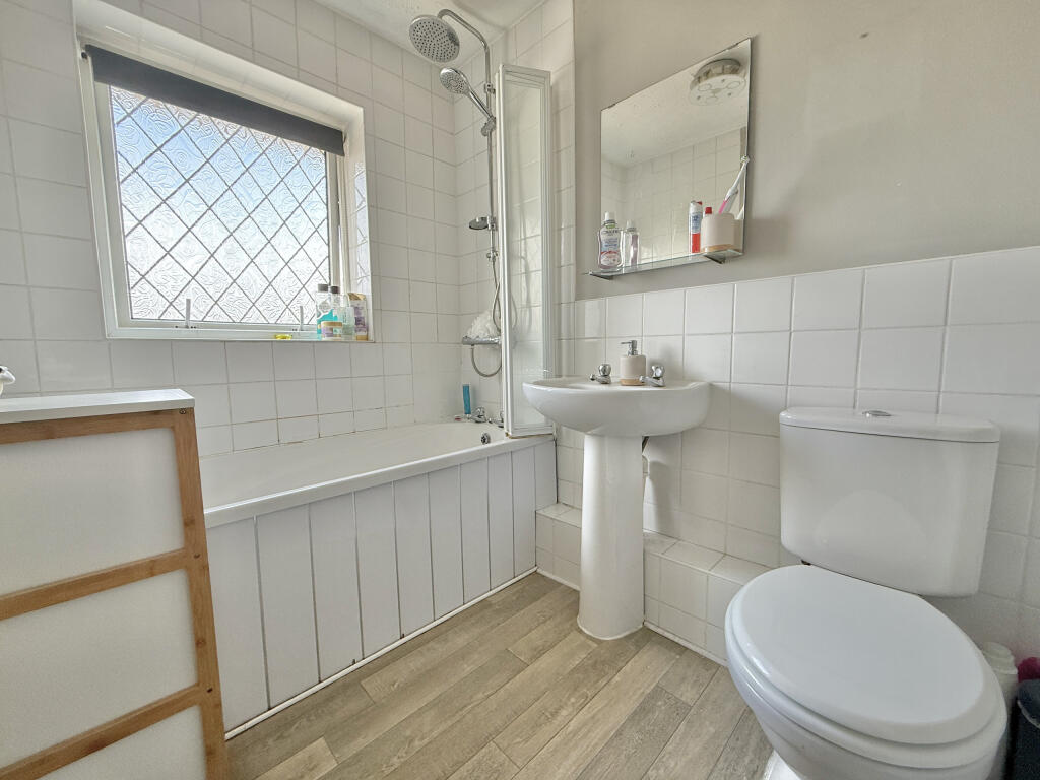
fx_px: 421
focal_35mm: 14
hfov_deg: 102.1
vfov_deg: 85.7
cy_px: 390
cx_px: 520
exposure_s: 1/99
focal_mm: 2.22
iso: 160
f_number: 2.2
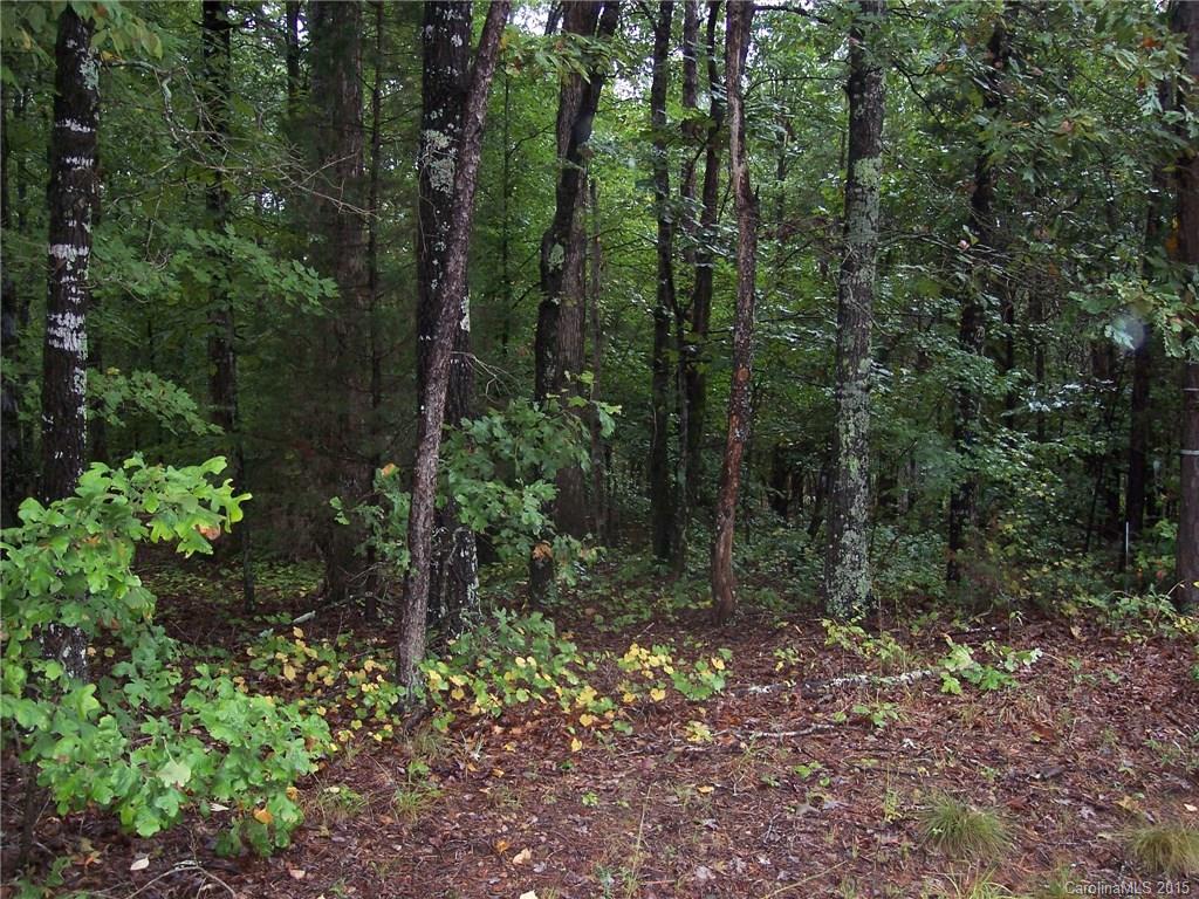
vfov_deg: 36.8
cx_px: 600
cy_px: 450
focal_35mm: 39
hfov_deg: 47.9
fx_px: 1351
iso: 140
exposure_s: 1/60
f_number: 2.8
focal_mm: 8
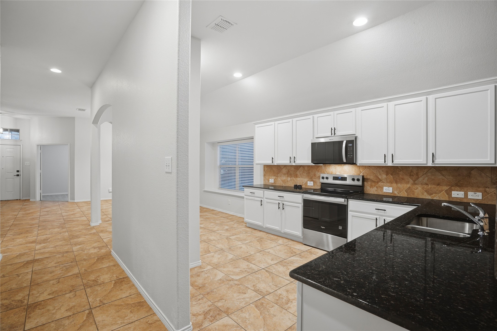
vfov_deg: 73.7
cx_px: 248
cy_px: 166
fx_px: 221
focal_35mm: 16
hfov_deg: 96.8
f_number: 8
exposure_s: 1/10
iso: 100
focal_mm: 16
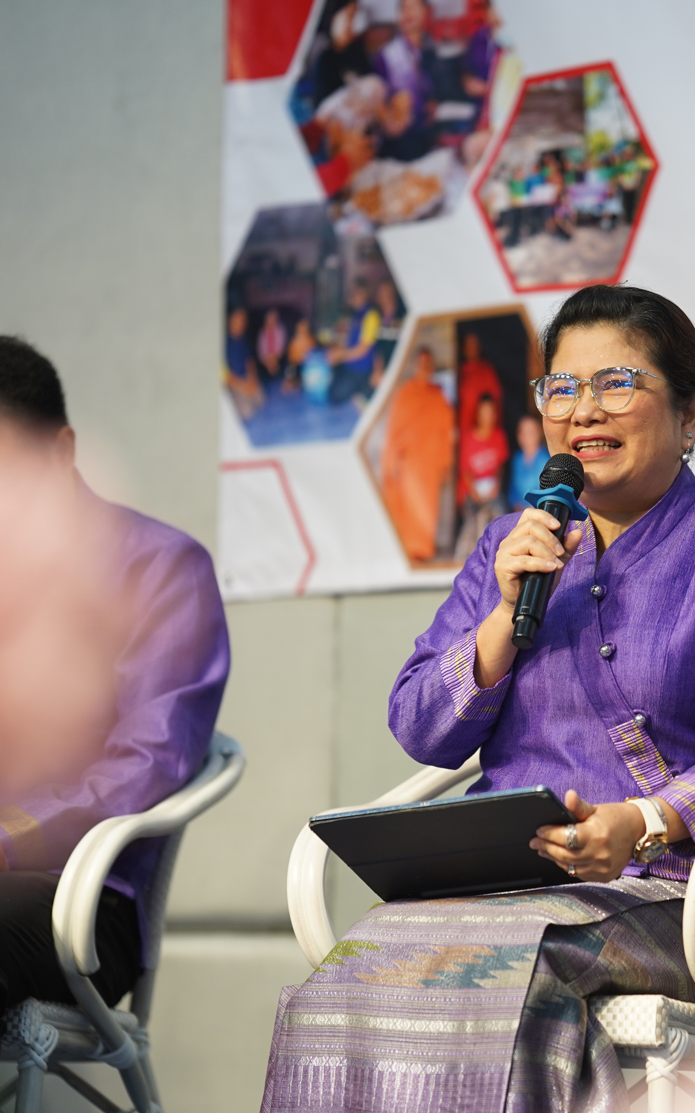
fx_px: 3970
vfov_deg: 15.9
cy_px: 555
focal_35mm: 131
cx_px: 678
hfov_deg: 9.9
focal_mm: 85
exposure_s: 1/160
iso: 400
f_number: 1.4
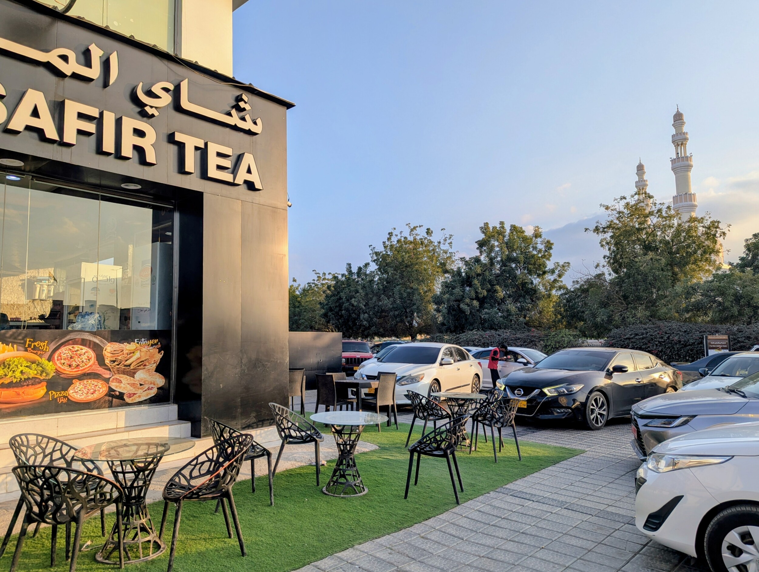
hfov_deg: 71.5
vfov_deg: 56.9
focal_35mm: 24
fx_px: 527
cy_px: 286
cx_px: 380
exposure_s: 1/703
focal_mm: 6.81
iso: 46
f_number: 1.85
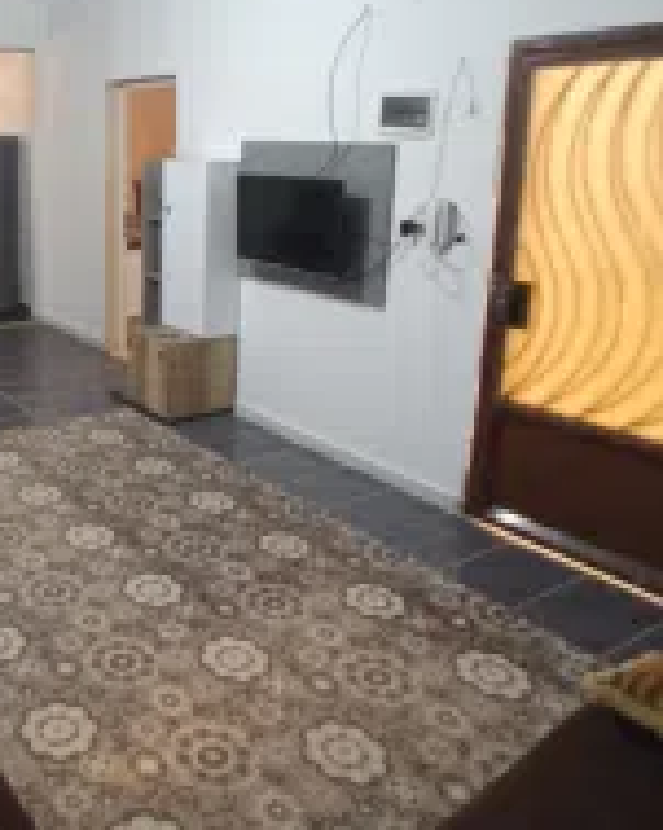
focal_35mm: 31
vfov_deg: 56.6
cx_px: 61
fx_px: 761
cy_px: 321
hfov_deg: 42.9
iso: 403
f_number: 2.2
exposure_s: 1/25
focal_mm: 1.65
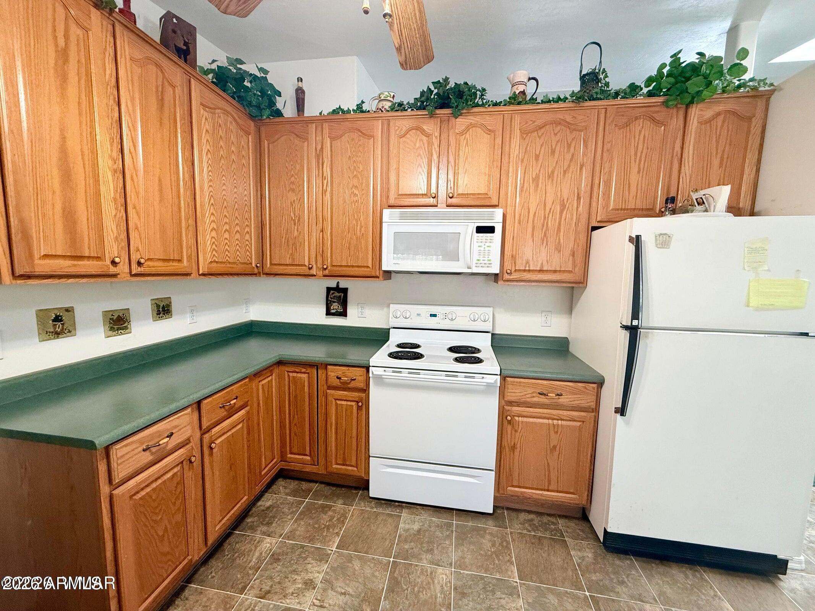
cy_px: 306
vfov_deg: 85.7
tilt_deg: -5.8
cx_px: 408
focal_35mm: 14
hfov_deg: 102.1
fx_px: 330
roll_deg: -1.6
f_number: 2.2
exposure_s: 1/60
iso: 200
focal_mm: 2.22
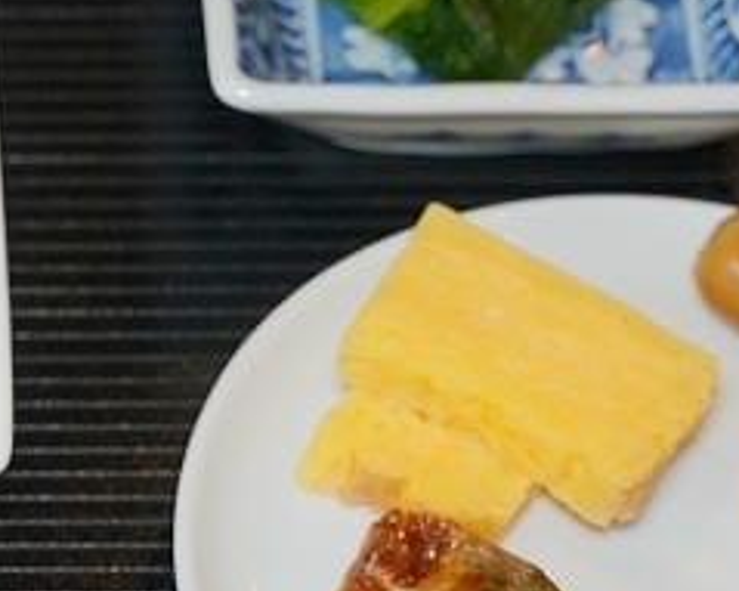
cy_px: 622
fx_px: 4744
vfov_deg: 7.1
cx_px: -485
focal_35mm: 217
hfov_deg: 8.6
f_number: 4
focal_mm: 46
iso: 1600
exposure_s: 1/160
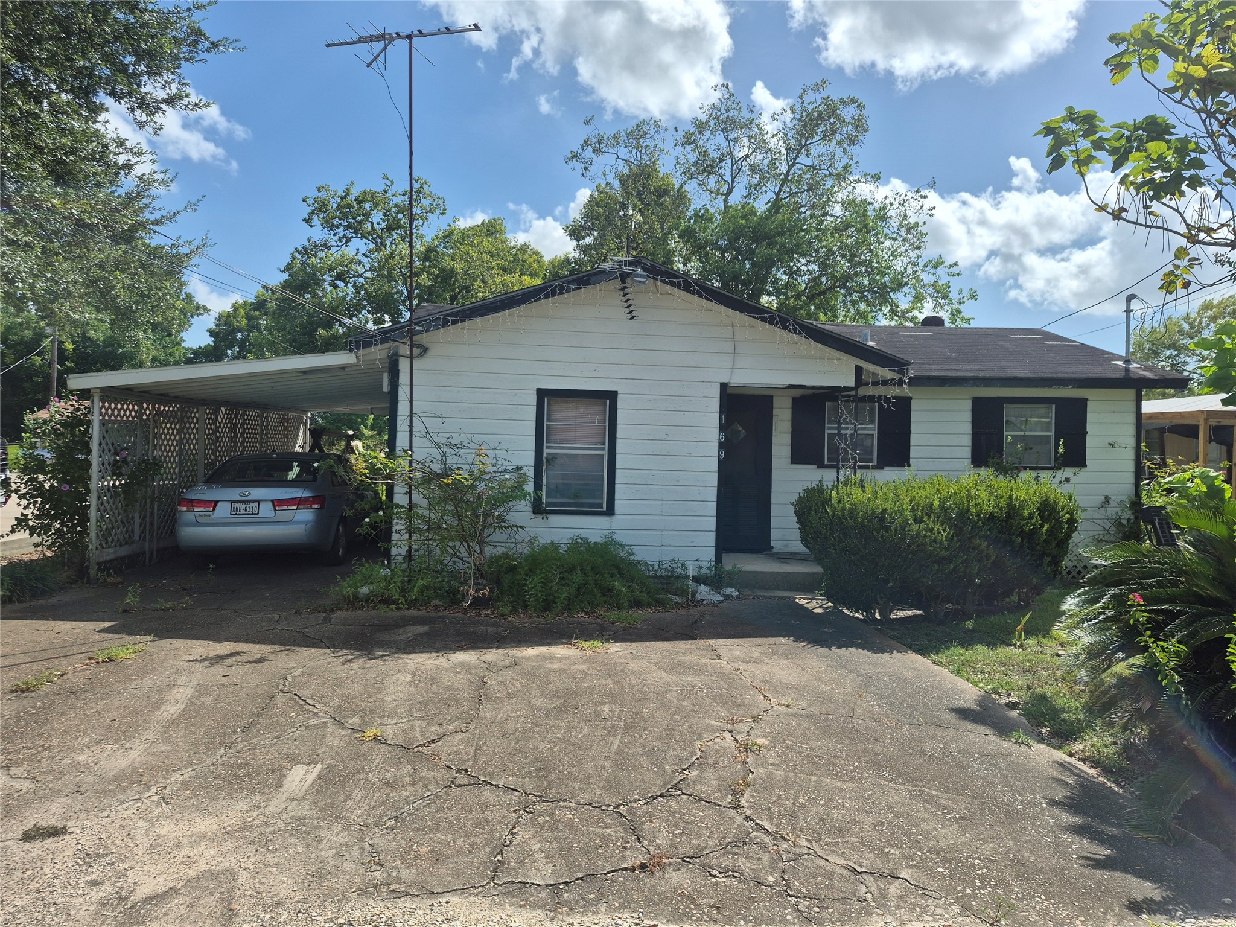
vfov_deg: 58.9
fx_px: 821
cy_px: 464
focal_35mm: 23
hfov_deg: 73.9
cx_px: 618
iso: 25
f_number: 1.8
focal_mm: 5.4
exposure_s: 1/2744
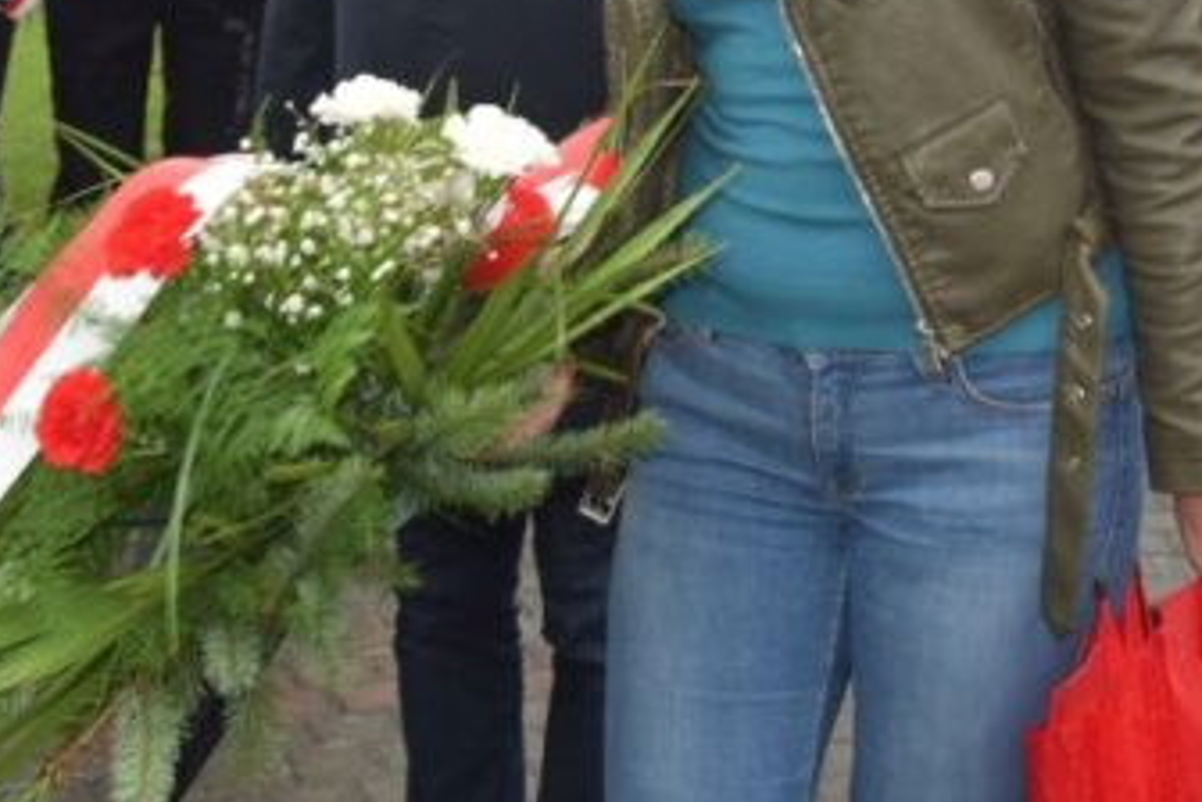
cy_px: -54
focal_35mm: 96
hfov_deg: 21.2
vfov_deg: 14.0
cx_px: 608
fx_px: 3205
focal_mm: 28
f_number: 5.6
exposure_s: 1/125
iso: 320
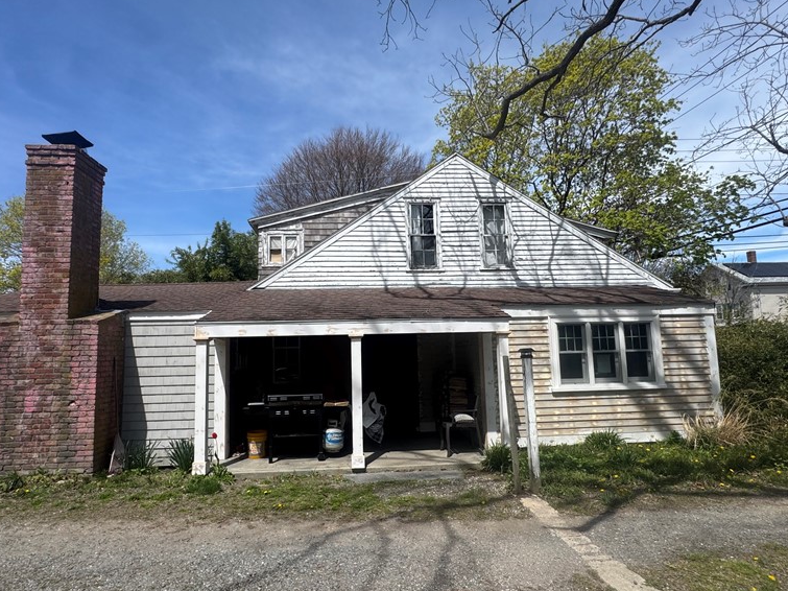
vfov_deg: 68.6
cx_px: 373
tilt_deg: +5.4
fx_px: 432
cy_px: 312
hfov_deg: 84.6
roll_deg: +1.5
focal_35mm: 19
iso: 50
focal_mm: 2.22
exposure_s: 1/2028
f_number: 2.2
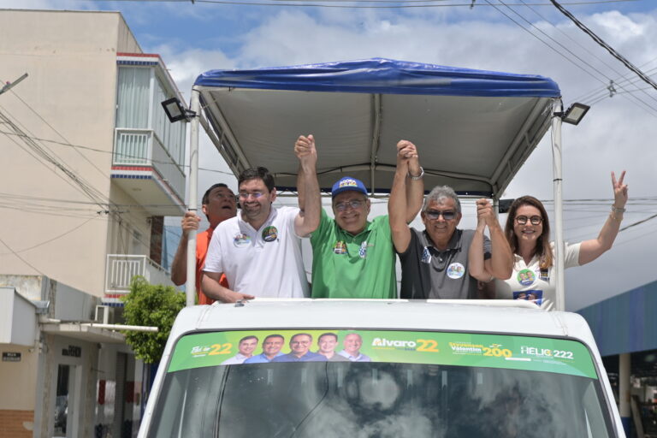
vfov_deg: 22.6
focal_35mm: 60
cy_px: 219
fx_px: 1095
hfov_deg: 33.4
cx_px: 328
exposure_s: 1/3200
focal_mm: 40
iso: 100
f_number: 3.2
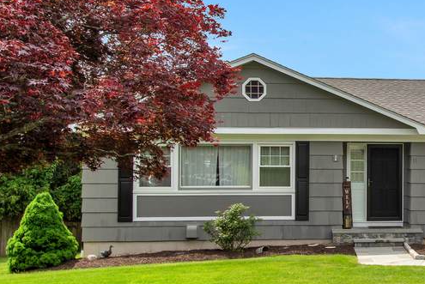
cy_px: 150
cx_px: 464
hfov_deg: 29.3
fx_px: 733
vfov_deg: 22.0
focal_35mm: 62
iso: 160
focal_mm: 24
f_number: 8
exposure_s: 1/400
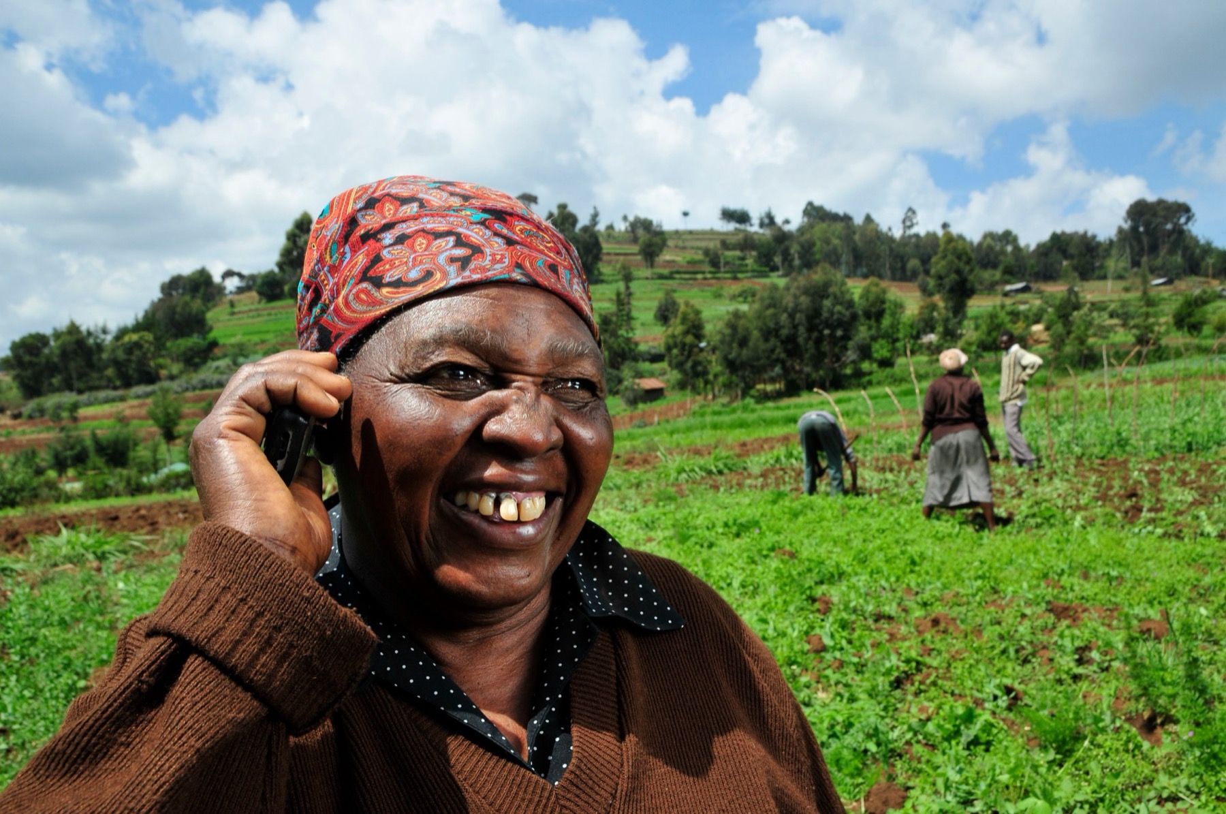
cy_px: 407
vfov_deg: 39.9
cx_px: 613
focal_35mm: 33
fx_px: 1122
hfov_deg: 57.3
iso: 200
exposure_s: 1/250
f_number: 10
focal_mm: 22
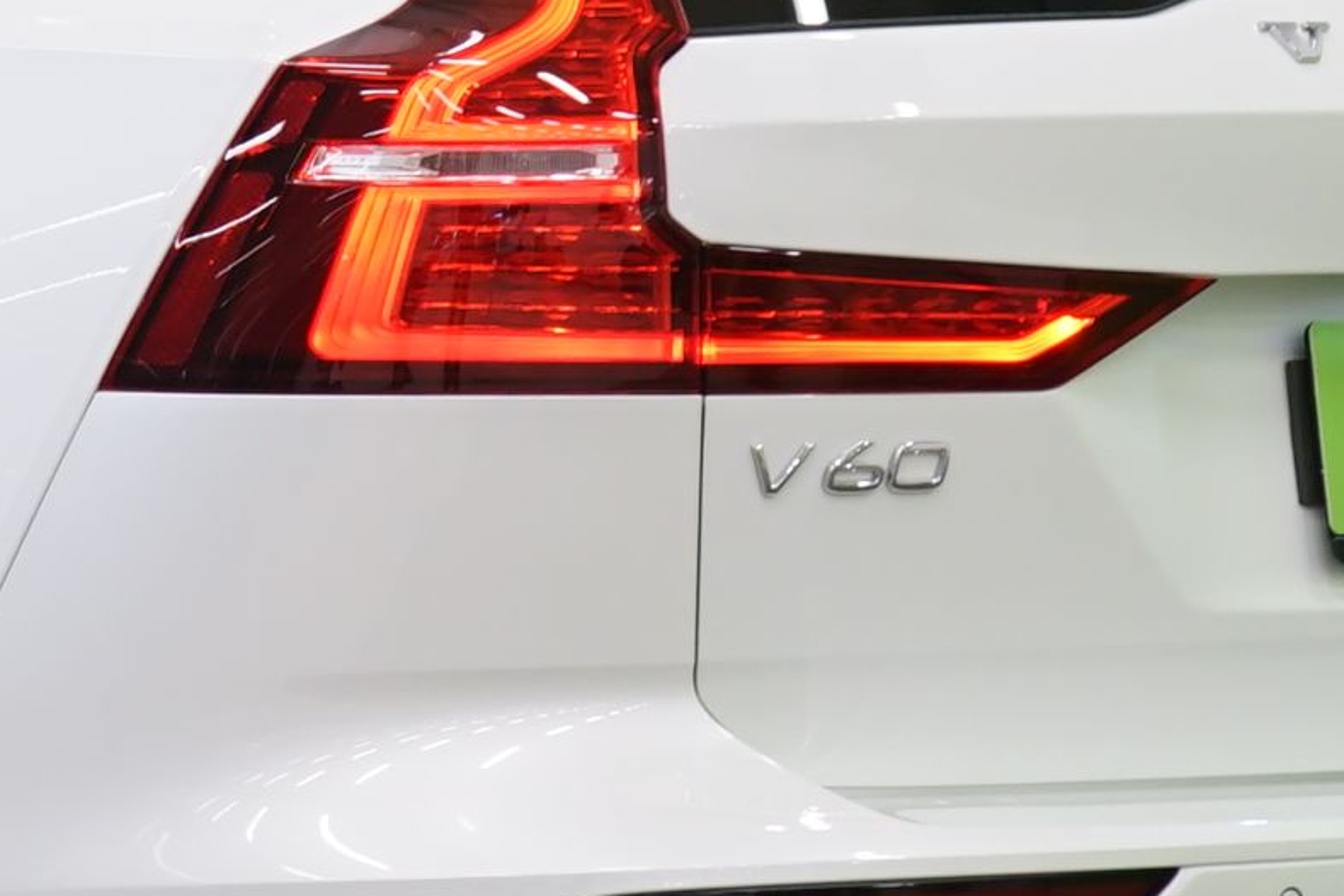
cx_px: -325
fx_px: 9297
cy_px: 48
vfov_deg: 5.5
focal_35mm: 249
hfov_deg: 8.2
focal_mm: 50
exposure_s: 1/8
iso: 400
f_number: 5
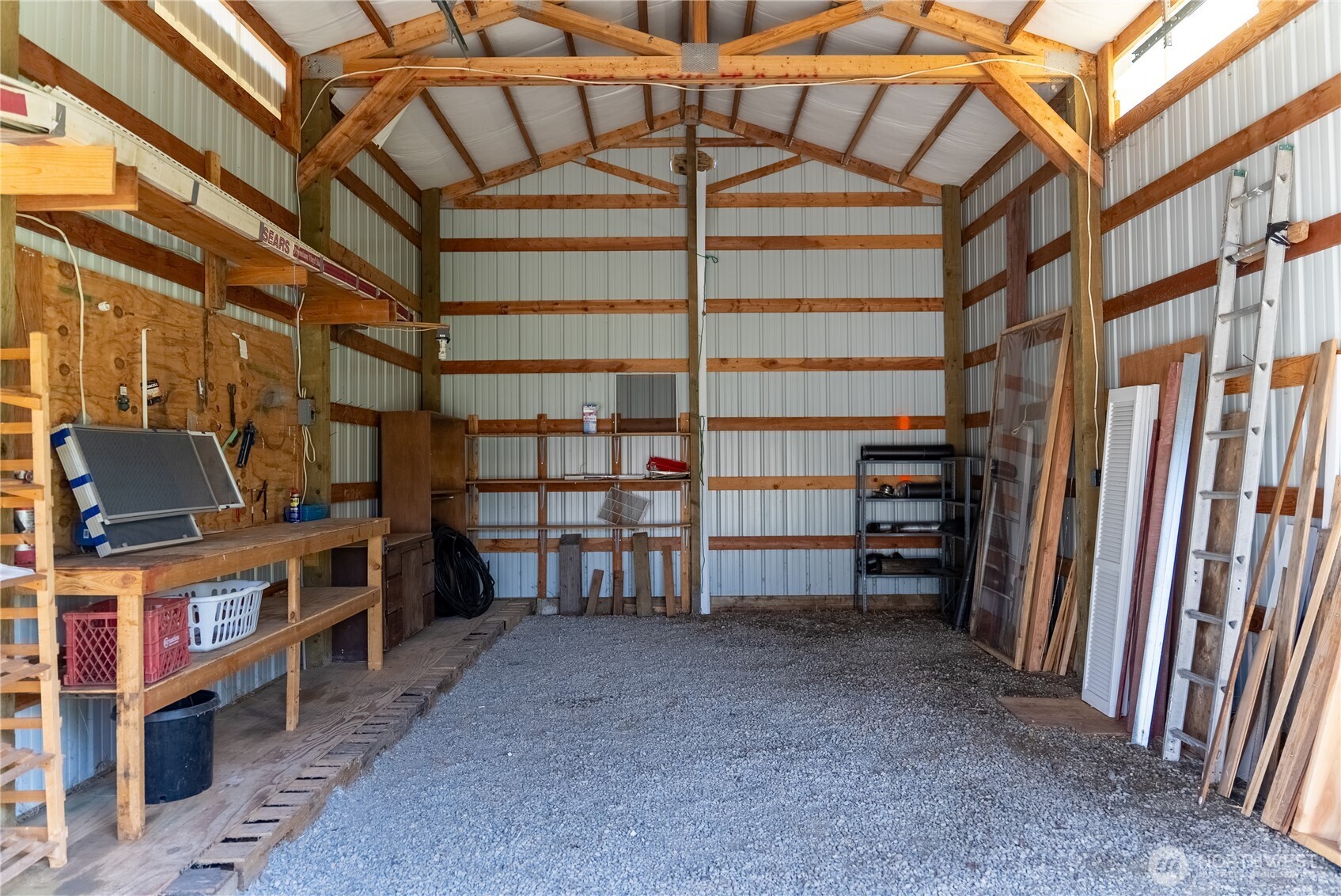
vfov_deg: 53.2
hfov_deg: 73.7
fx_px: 894
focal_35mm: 24
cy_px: 448
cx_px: 670
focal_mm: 24
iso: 400
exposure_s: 1/8000
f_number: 2.8
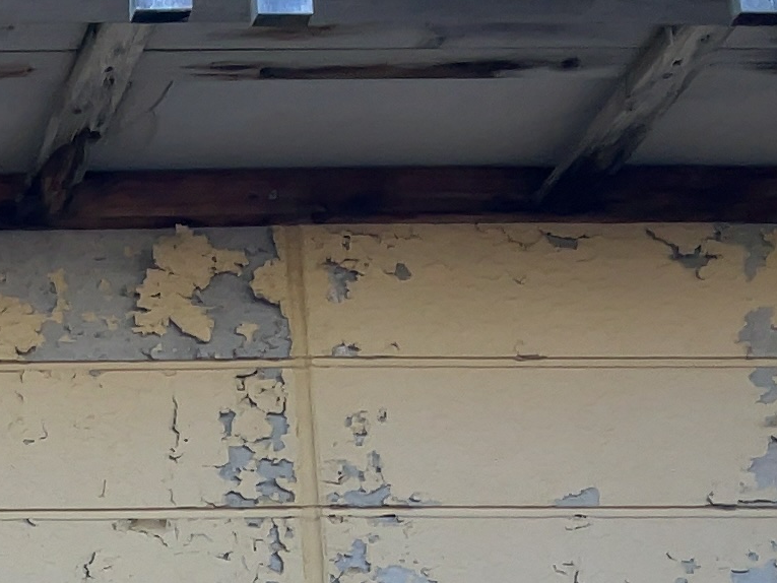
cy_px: 1421
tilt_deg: +11.1
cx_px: -777
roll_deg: +1.1
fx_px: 3076
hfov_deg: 12.6
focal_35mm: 137
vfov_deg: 9.6
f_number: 1.6
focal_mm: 5.1
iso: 50
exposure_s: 1/1129
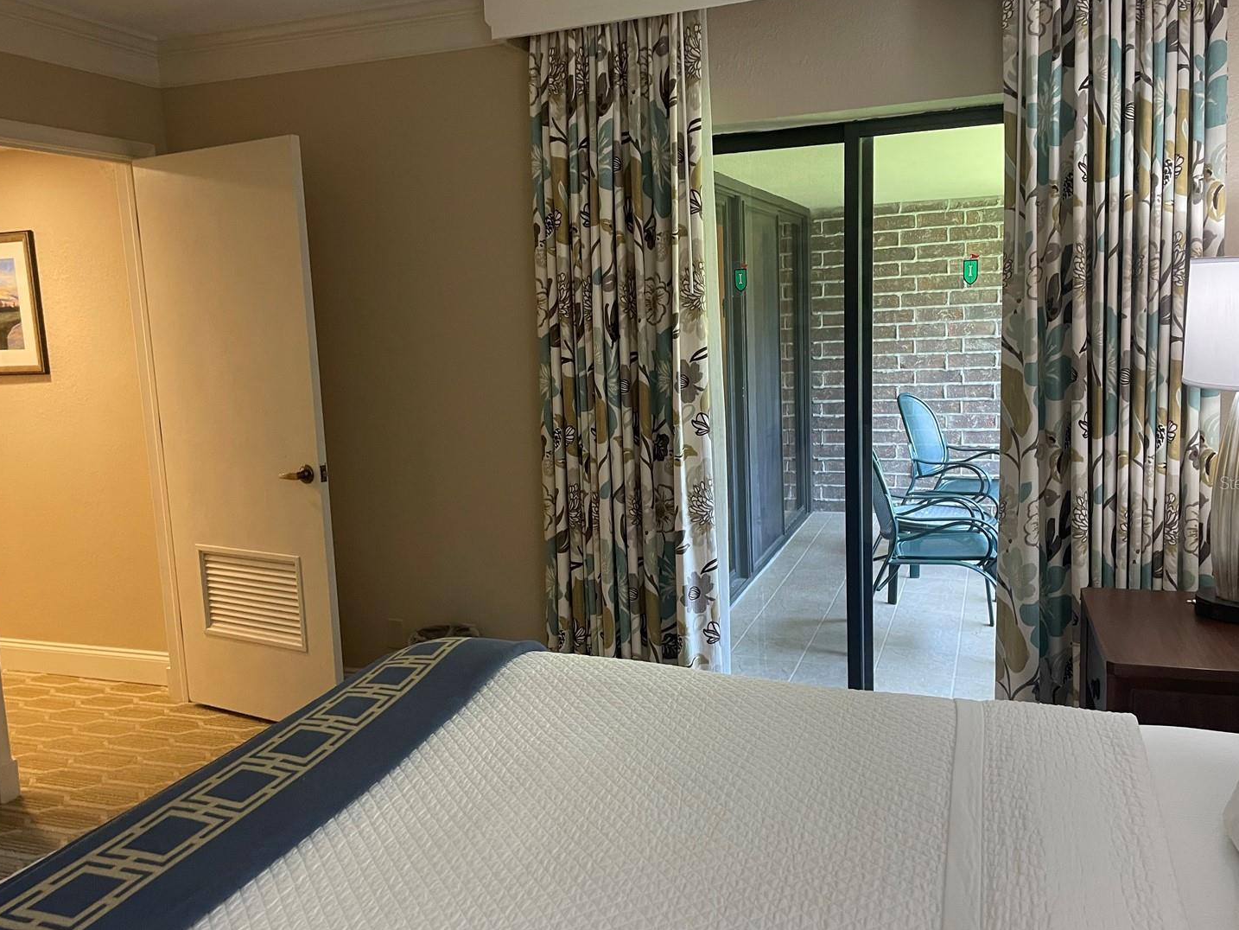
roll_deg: +4.8
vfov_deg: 48.2
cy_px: 482
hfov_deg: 61.6
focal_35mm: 29
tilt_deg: -9.1
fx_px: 1038
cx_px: 610
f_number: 1.6
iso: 200
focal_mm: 4.2
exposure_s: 1/60
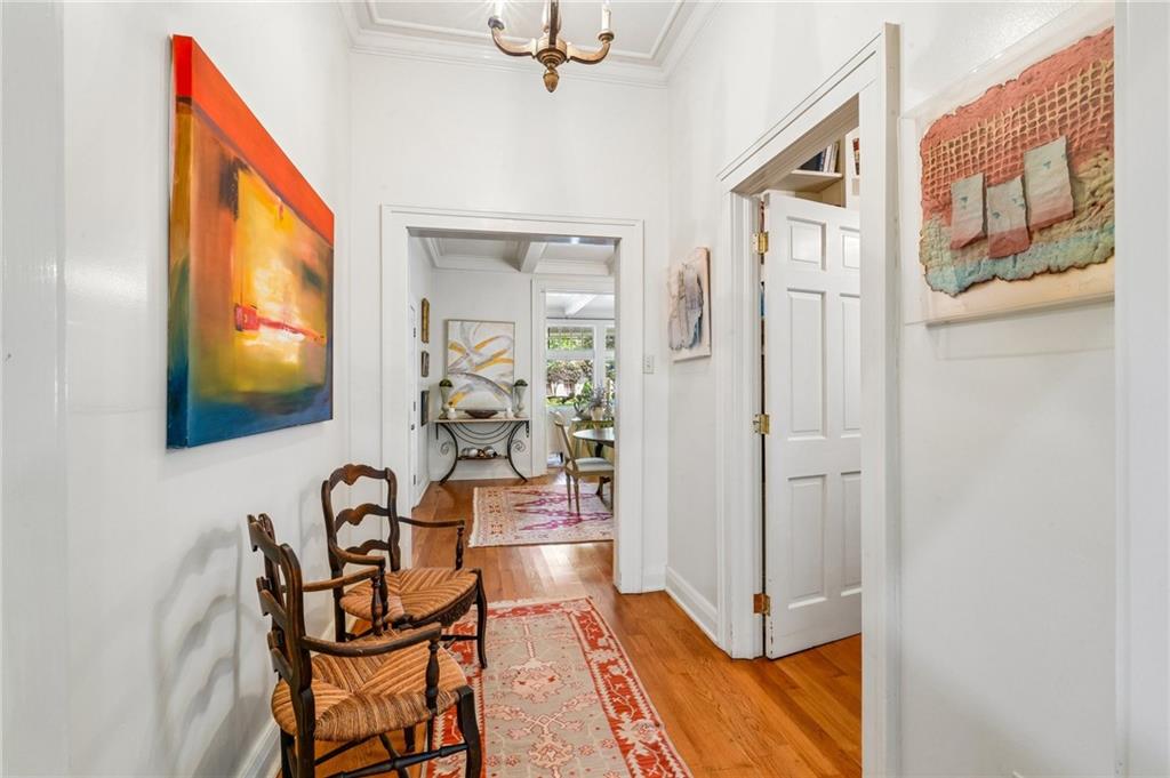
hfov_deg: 96.8
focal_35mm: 16
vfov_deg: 73.7
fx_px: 520
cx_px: 585
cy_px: 389
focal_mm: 16
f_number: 13
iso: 400
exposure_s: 1/1.67
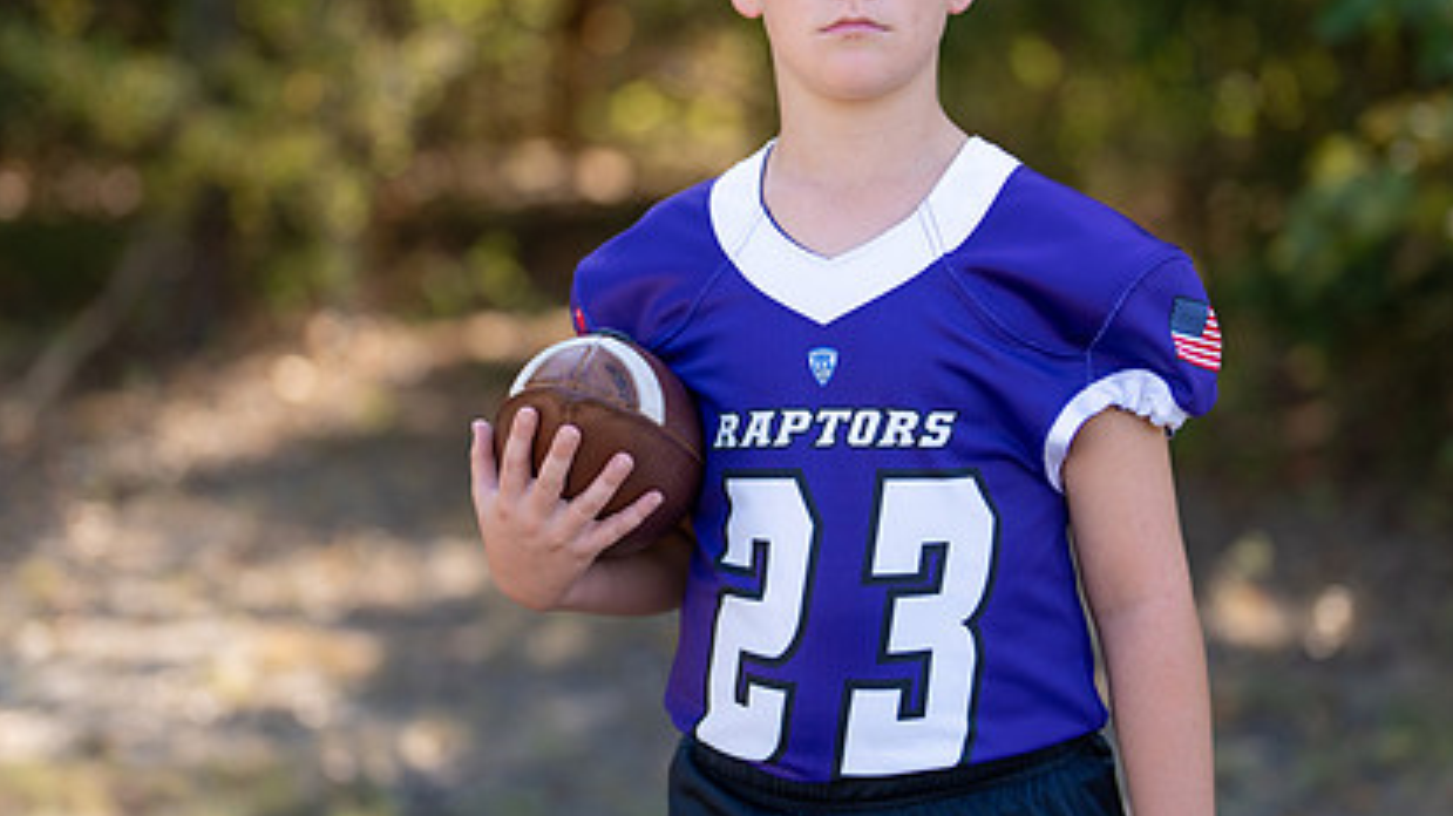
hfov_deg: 25.3
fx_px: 3235
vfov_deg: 14.4
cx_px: 779
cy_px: 336
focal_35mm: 84
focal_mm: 50
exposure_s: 1/2000
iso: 100
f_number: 1.2
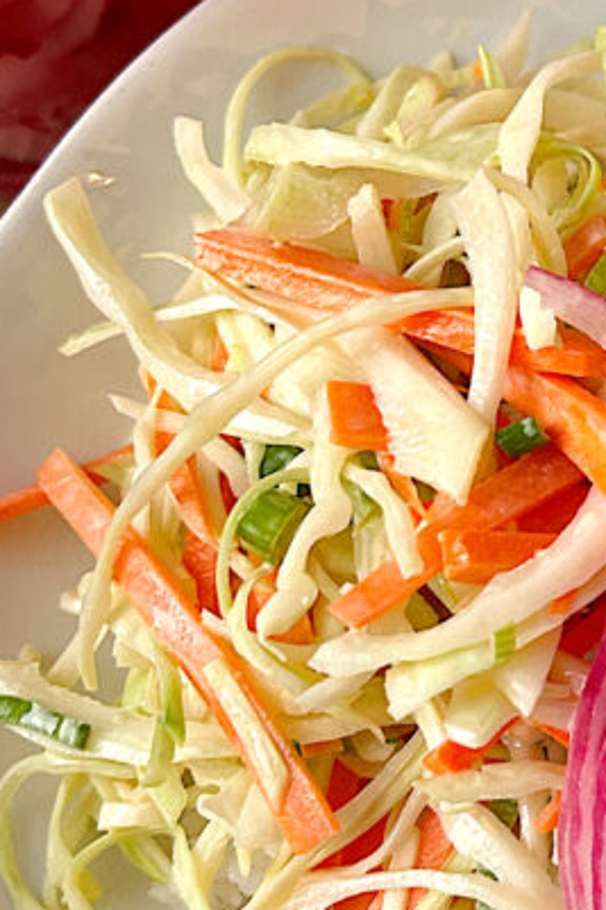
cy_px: 379
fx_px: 1744
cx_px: 800
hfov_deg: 18.3
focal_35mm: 69
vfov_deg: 29.2
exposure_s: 1/60
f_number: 1.5
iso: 200
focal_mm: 5.7
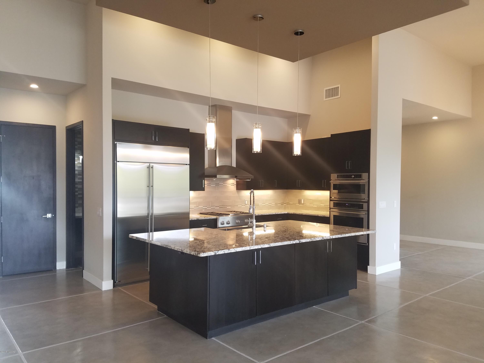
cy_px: 182
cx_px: 242
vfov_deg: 53.1
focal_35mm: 26
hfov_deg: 67.3
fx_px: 364
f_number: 1.7
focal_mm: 4.2
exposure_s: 1/60
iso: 100
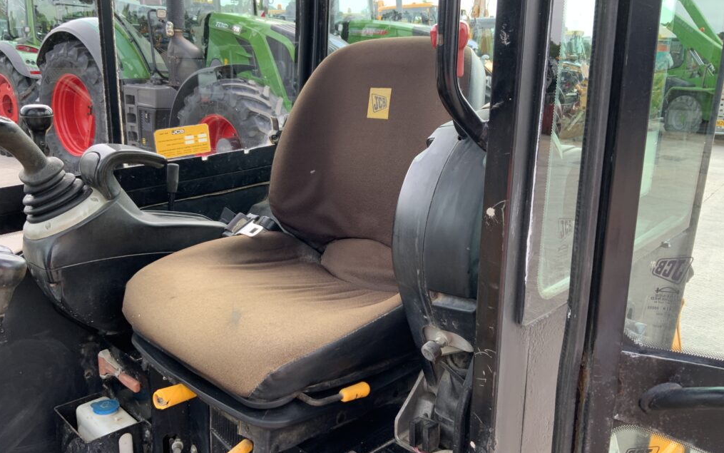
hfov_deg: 61.2
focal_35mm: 31
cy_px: 215
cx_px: 362
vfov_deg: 40.6
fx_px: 612
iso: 16
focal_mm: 3
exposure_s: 1/138
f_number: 1.8
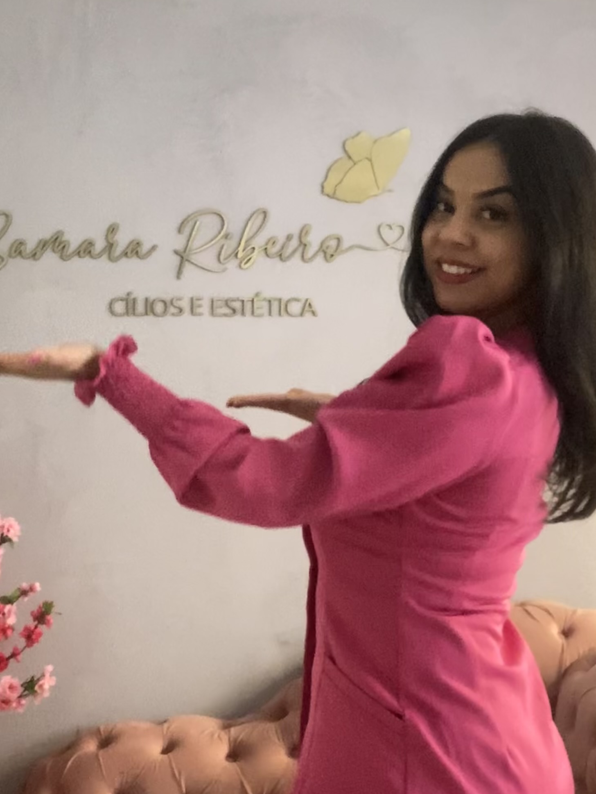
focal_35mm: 51
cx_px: 199
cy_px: 385
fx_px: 1170
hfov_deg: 28.4
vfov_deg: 37.5
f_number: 2.2
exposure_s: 1/34
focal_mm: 2.87
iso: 200
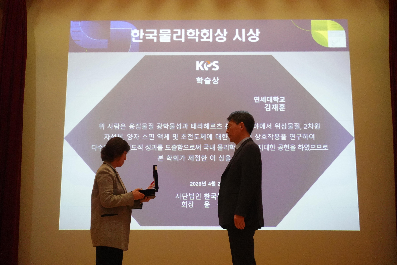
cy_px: 132
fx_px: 673
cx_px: 198
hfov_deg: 32.9
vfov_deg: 22.3
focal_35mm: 61
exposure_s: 1/200
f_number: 2.8
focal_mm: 22.74
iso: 3200
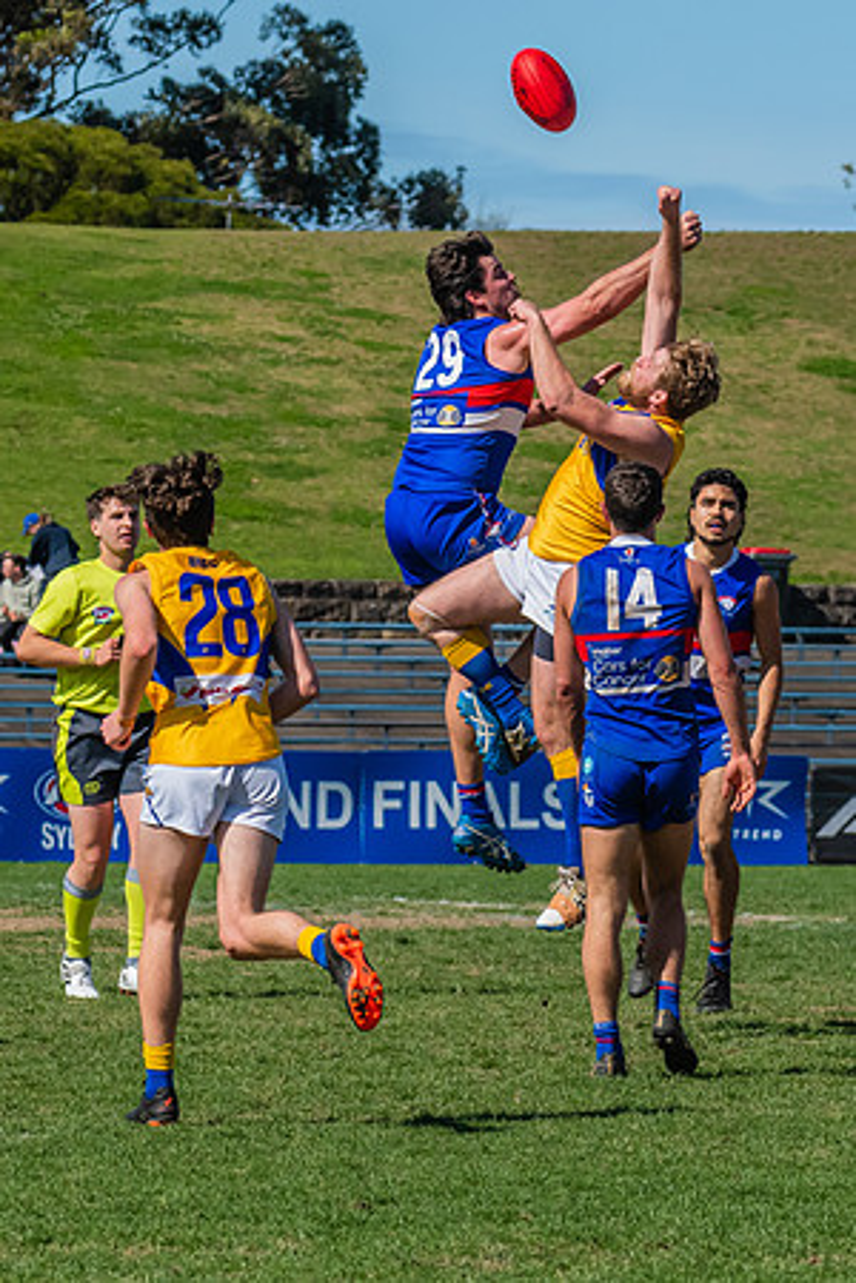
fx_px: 13083
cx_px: 665
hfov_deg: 3.7
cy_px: 667
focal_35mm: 367
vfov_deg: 5.6
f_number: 10
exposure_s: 1/1600
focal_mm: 170
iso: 800
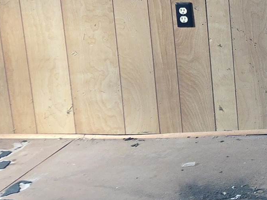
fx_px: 817
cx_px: 528
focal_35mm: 106
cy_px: 25
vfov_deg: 13.8
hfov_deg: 15.2
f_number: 1.8
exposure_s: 1/17.2
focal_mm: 5.4
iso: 125
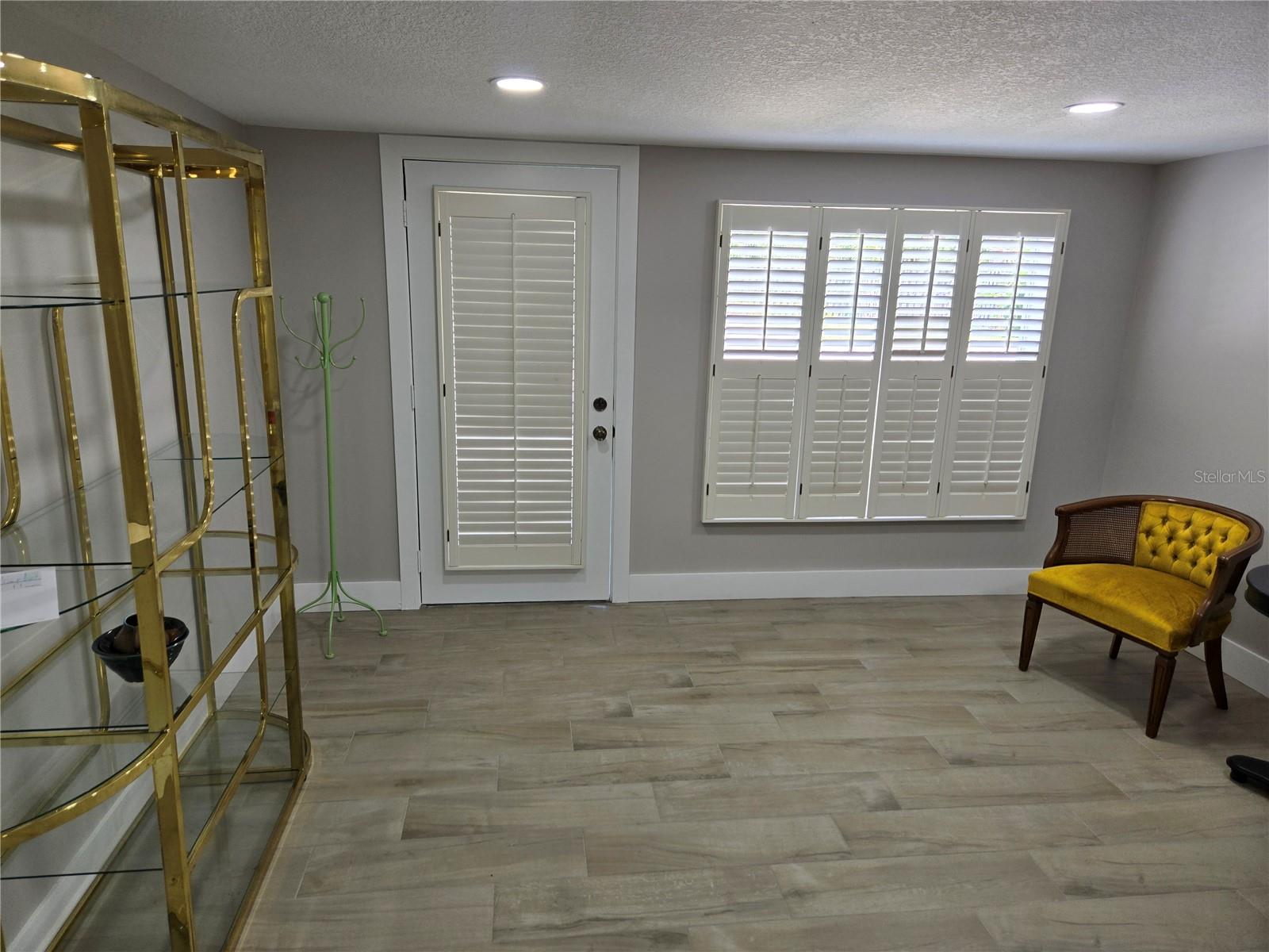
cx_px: 634
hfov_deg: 73.9
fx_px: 843
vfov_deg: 58.9
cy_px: 476
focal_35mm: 23
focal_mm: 5.4
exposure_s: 1/120
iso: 64
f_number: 1.8
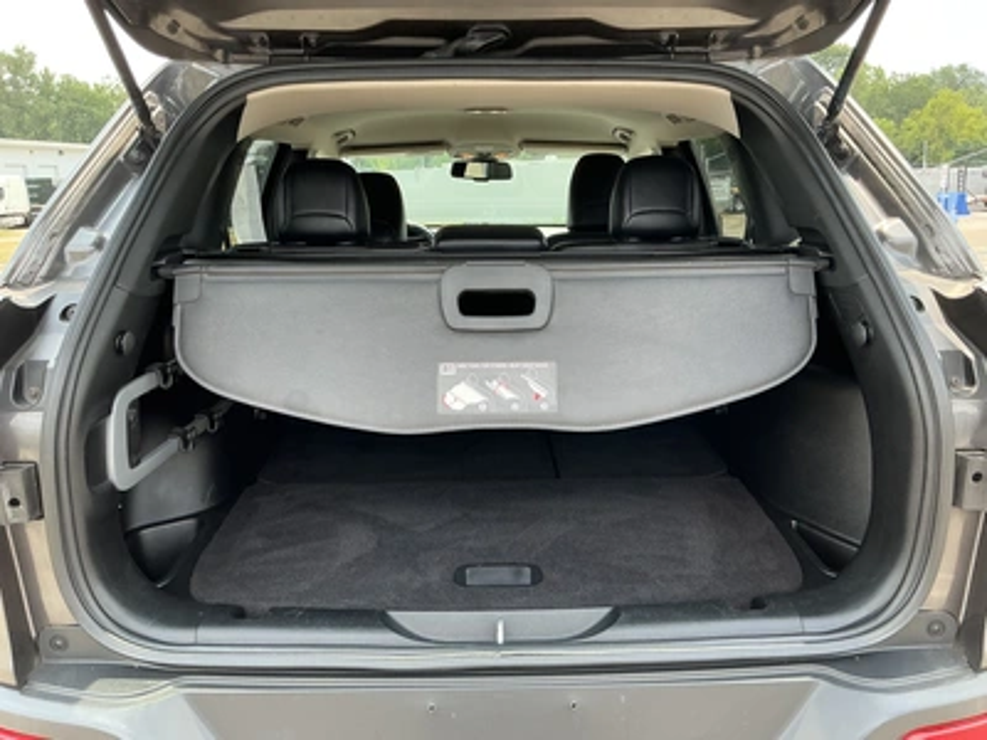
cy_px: 370
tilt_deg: -11.7
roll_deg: +2.3
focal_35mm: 28
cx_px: 494
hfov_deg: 63.4
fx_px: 798
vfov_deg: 49.7
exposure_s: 1/162
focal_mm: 3
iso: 32
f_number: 1.8
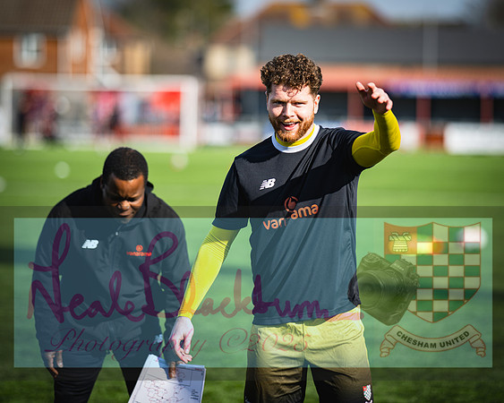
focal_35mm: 168
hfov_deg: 11.5
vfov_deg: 9.2
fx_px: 2501
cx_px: 262
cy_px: 182
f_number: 1.8
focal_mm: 135
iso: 80
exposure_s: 1/2000
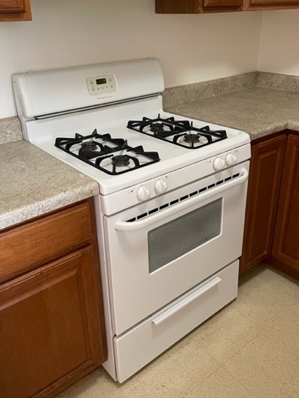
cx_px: 137
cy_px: 168
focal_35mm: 31
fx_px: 357
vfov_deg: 58.1
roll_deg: +1.6
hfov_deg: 45.4
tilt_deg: -20.7
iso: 160
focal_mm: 4.2
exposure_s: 1/60
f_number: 1.6
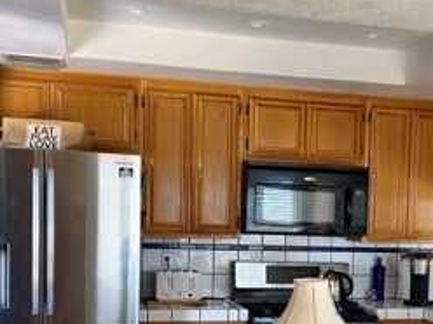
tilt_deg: -2.3
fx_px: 776
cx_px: 307
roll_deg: -1.3
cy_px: 261
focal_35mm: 62
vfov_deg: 23.3
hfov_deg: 30.8
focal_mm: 6.76
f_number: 1.78
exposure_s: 1/121
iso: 125
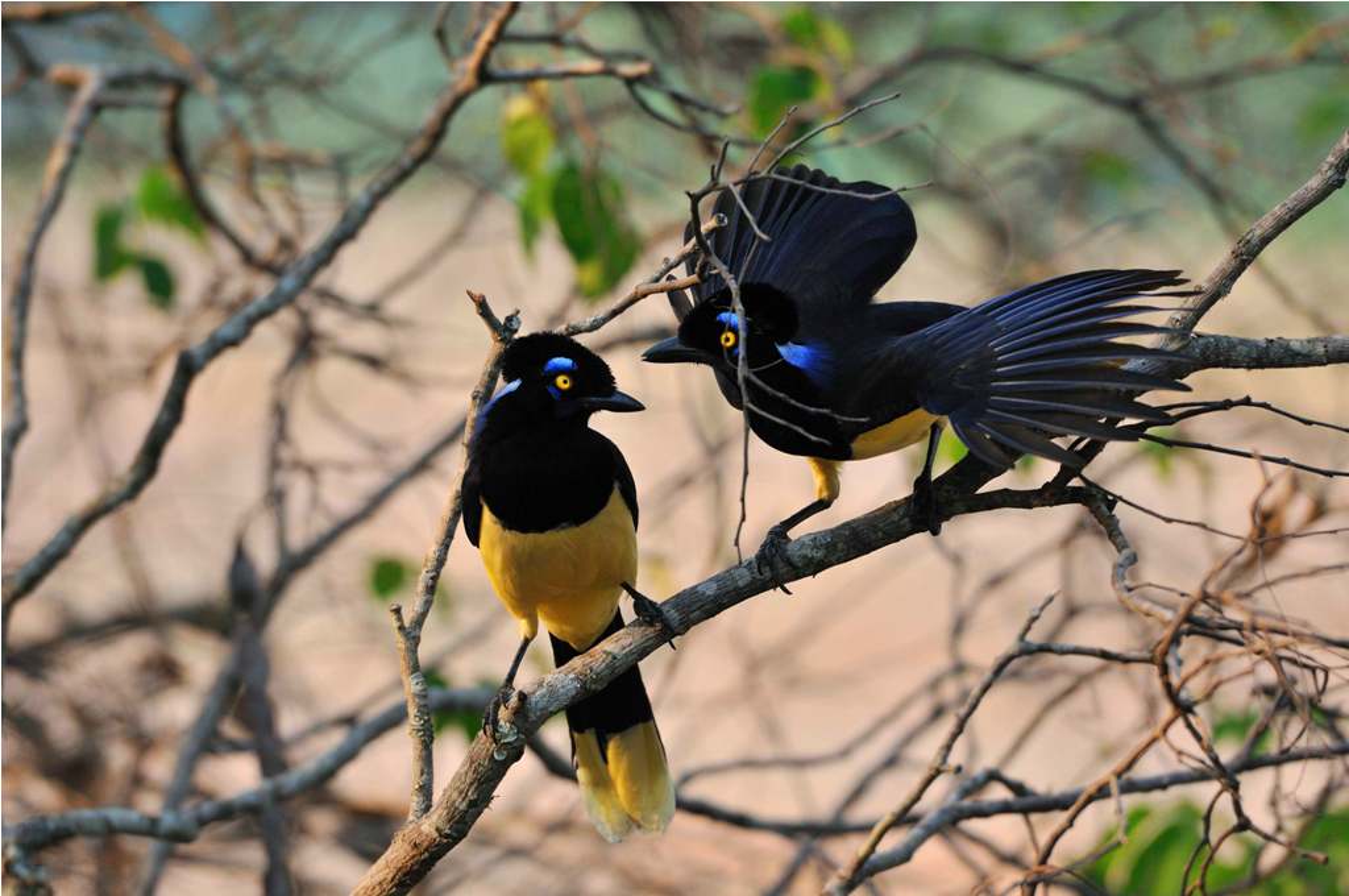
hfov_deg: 6.9
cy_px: 448
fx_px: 11227
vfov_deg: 4.6
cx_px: 674
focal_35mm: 300
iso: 400
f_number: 3.5
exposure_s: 1/1600
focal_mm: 200
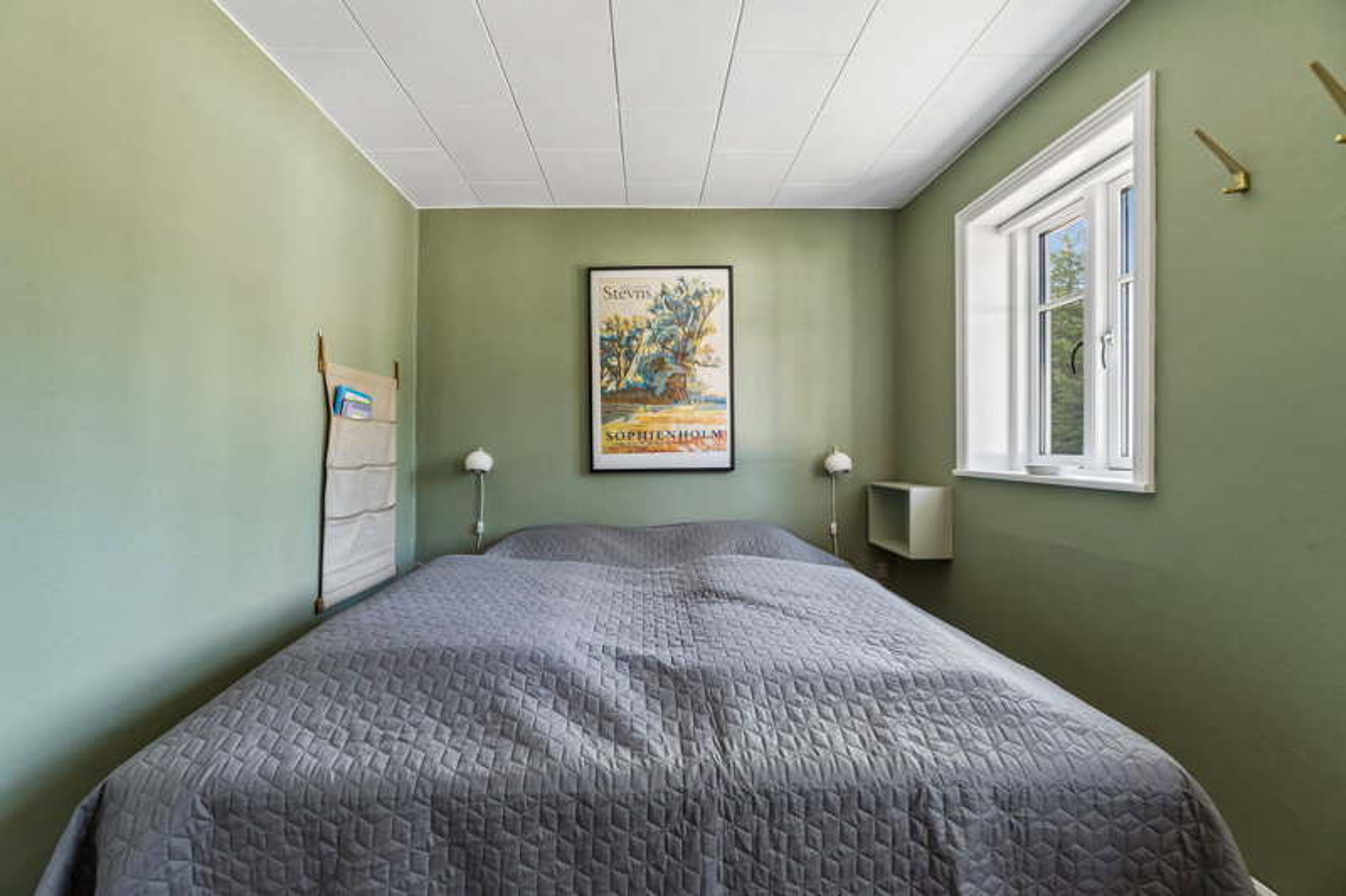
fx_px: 561
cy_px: 448
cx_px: 673
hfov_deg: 100.4
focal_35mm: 15
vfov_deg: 77.3
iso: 200
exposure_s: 1/6
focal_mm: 10
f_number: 8
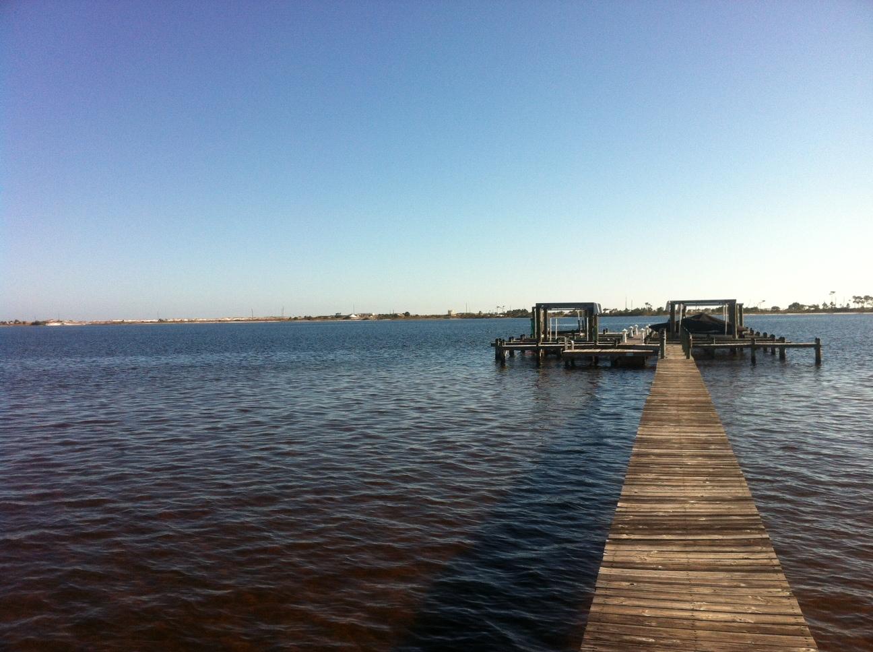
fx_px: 881
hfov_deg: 52.7
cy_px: 326
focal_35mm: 35
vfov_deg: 40.6
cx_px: 436
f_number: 2.8
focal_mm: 3.85
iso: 80
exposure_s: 1/1885
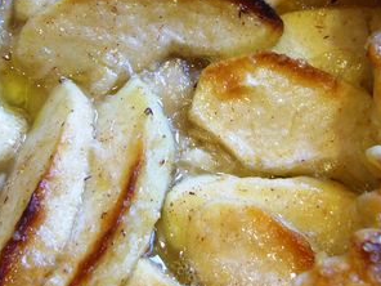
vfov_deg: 18.6
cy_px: 81
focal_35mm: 79
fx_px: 870
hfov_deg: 24.7
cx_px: 156
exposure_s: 1/15
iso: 125
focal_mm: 5.8
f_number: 2.8
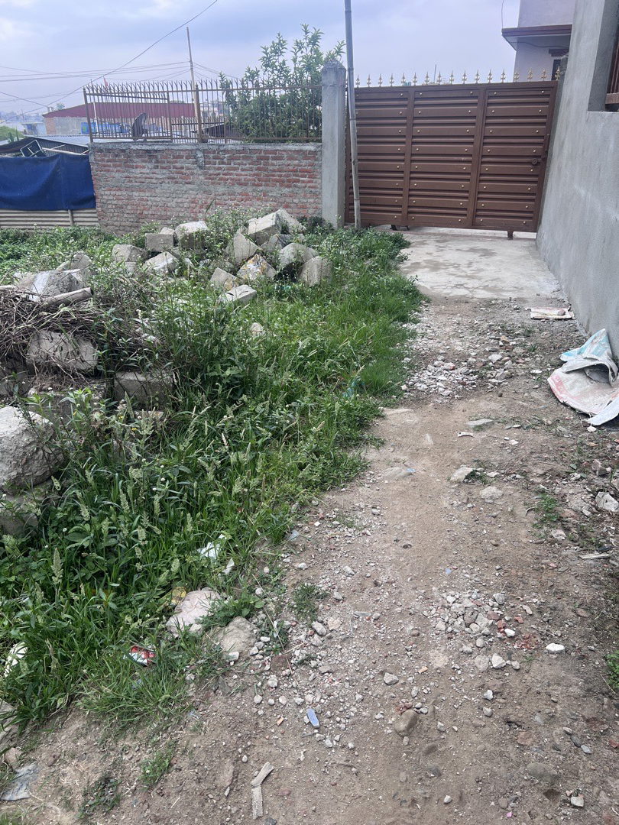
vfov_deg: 67.3
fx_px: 620
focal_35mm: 26
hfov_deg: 53.1
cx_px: 310
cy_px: 412
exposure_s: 1/399
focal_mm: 5.7
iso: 50
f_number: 1.5
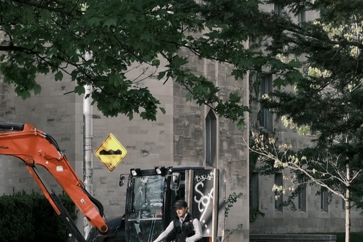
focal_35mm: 85
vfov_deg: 16.0
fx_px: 857
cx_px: 50
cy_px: 154
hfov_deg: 23.4
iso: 125
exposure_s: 1/240
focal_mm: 23
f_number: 5
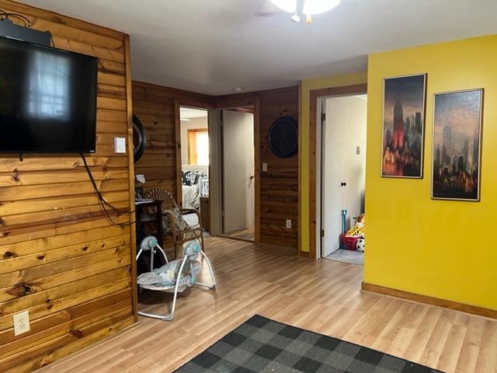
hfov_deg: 67.3
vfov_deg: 53.1
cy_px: 186
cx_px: 248
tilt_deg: -4.4
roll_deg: +0.0
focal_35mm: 26
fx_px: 373
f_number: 1.5
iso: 400
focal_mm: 5.7
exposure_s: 1/60
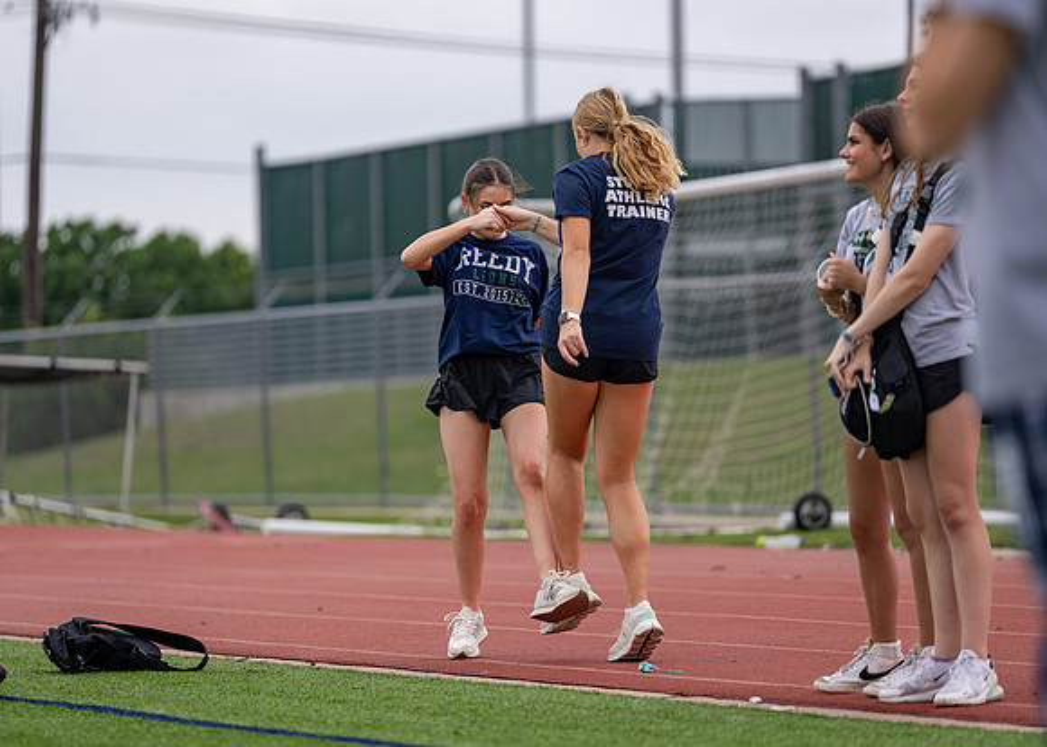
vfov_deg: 7.1
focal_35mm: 202
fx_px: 5993
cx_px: 524
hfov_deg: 10.0
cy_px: 374
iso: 200
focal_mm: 188
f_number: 2.8
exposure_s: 1/3200
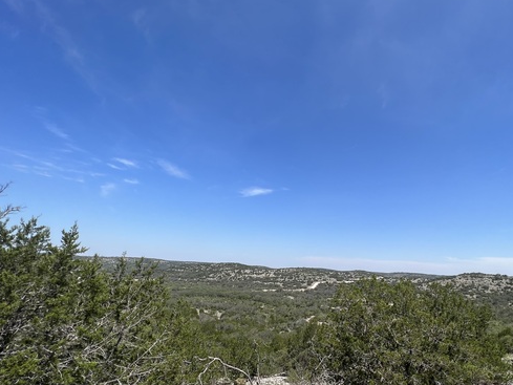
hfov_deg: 89.4
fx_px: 252
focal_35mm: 17
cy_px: 223
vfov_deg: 74.2
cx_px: 317
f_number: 1.8
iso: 32
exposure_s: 1/2016
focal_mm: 1.57
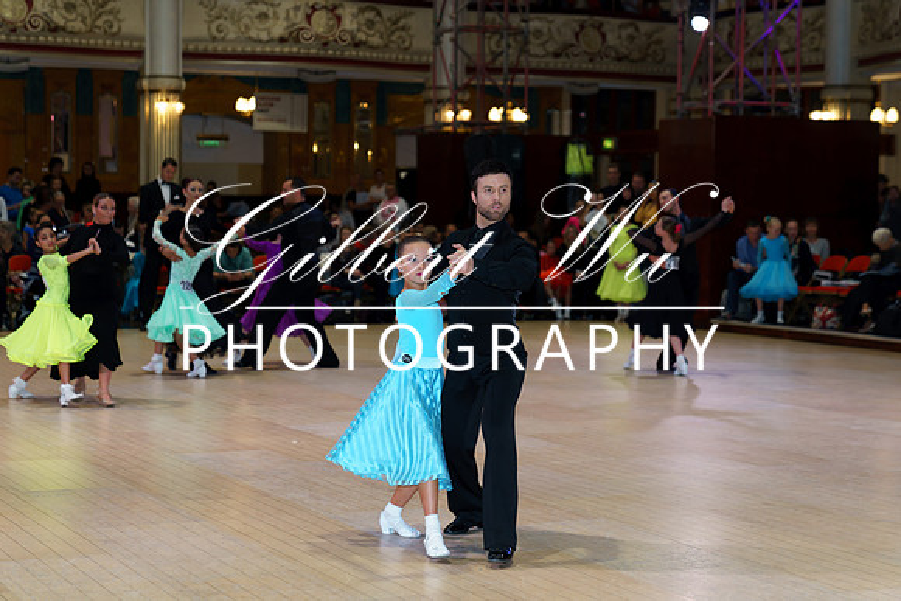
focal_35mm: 73
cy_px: 300
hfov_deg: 27.6
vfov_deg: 18.6
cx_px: 450
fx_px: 1837
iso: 400
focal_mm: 70
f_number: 2.8
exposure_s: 1/160
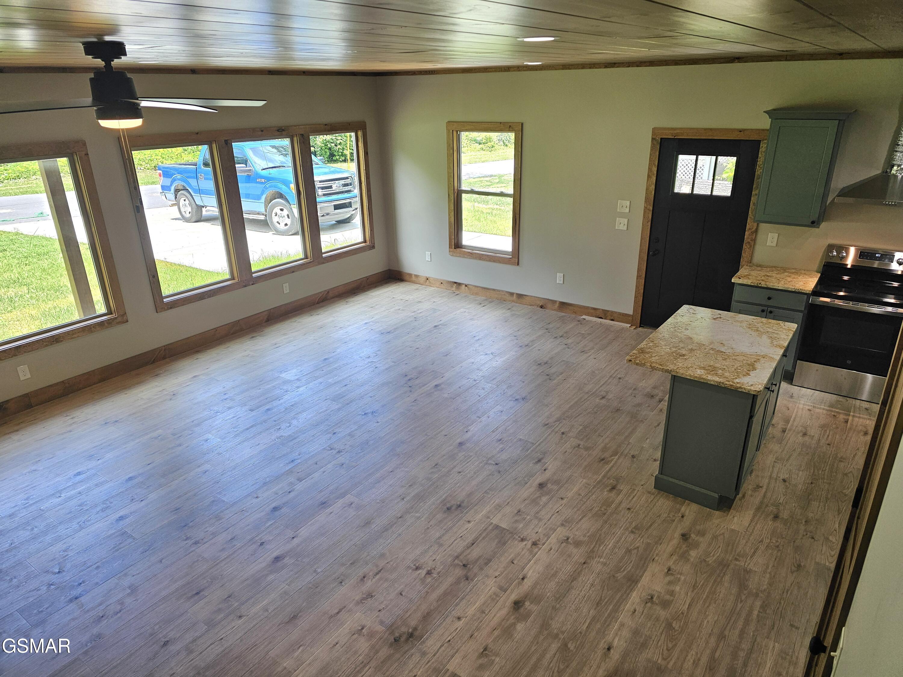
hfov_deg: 73.9
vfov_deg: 58.9
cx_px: 452
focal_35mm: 23
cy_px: 338
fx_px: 600
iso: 50
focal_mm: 6.3
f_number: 1.7
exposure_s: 1/182
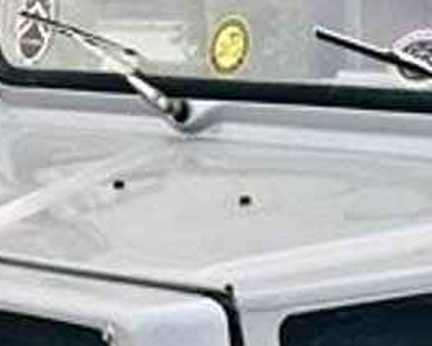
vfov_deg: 10.9
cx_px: 588
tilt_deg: -21.0
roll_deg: -1.0
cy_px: 707
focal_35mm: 128
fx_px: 1637
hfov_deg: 14.3
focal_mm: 4.15
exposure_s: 1/326
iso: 25
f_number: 2.2
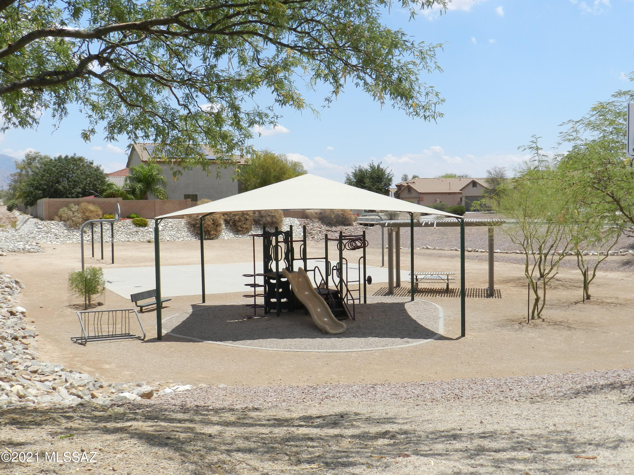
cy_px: 238
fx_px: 696
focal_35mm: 38
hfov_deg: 49.0
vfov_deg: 37.7
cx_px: 317
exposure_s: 1/1500
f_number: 4
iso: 160
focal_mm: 6.7
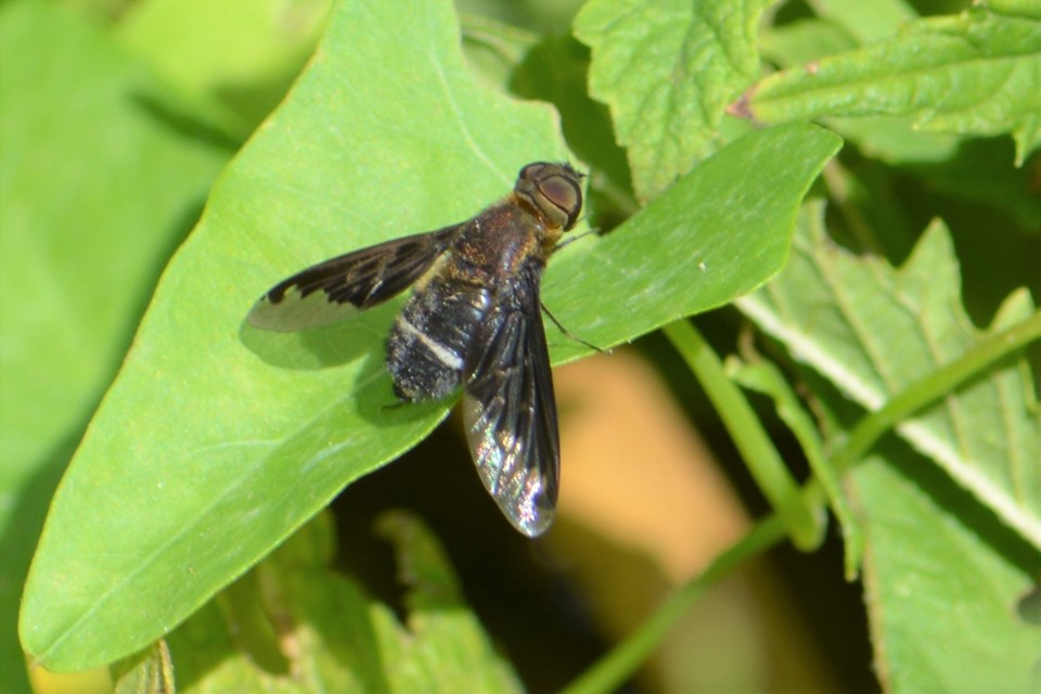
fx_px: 13011
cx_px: 520
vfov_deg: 3.1
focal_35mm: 450
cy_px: 347
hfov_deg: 4.6
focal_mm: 300
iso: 100
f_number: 8
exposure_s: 1/200
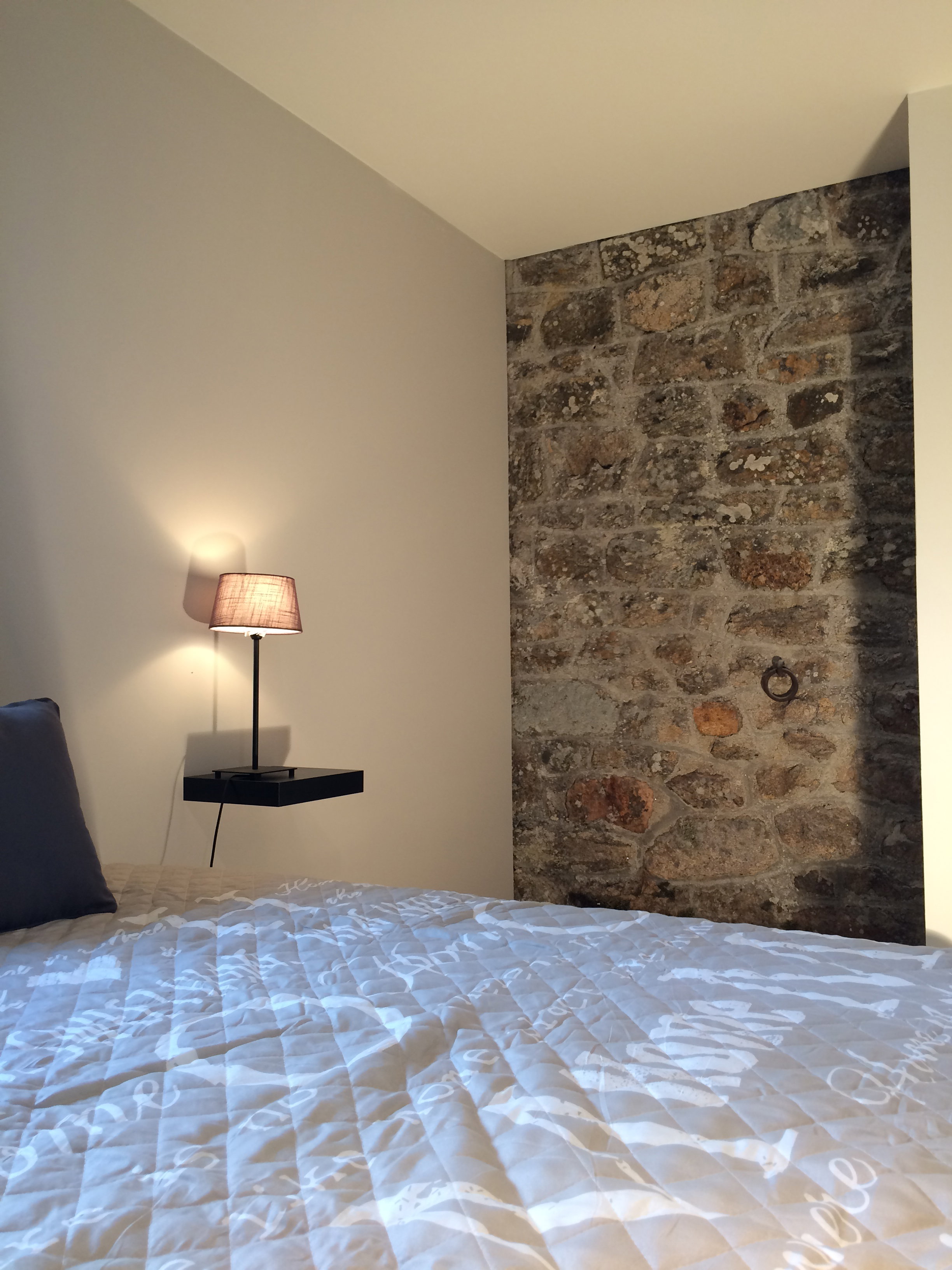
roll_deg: +1.2
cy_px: 635
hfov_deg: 48.2
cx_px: 476
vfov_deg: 61.7
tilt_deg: +2.7
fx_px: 1063
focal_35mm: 29
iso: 40
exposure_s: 1/33
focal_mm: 4.15
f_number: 2.2
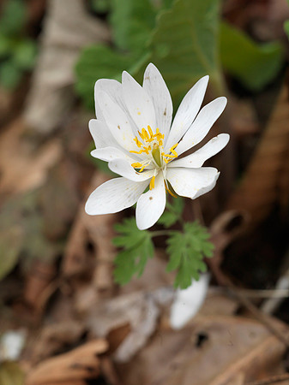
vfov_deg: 18.7
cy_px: 192
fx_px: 1170
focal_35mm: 105
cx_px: 144
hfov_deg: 14.1
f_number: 2
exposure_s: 1/60
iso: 400
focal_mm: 150
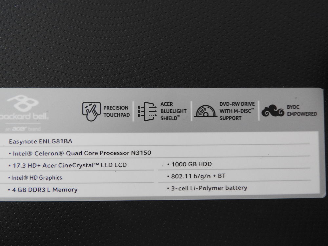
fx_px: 284
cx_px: 164
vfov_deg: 46.8
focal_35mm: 30
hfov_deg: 60.0
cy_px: 123
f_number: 3.5
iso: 500
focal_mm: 5.4
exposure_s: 1/8
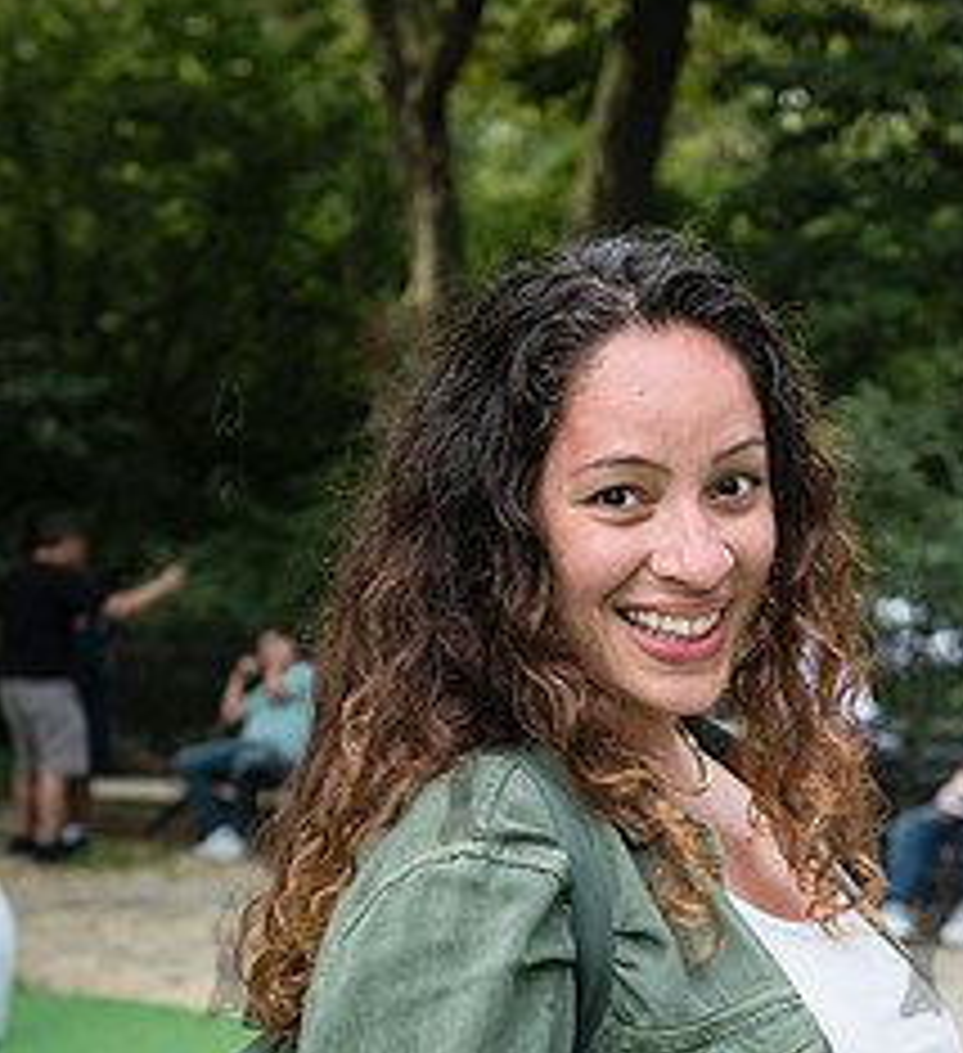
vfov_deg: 15.6
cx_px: 764
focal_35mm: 115
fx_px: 3792
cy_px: 954
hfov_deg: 14.4
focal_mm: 45
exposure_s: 1/200
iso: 500
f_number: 4.5
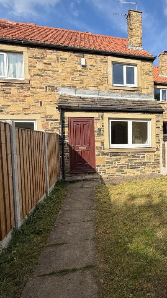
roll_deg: +1.1
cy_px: 148
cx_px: 140
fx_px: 173
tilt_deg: -3.3
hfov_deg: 47.8
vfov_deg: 81.2
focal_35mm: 22
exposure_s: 1/770
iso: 32
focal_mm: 2.22
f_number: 2.2
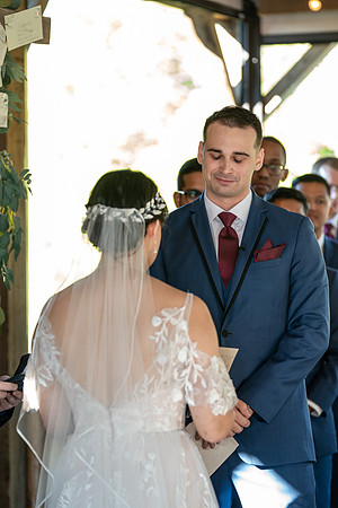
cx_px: 169
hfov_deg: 10.5
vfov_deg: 15.8
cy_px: 254
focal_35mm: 130
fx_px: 1831
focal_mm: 130
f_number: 4
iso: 2000
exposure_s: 1/200
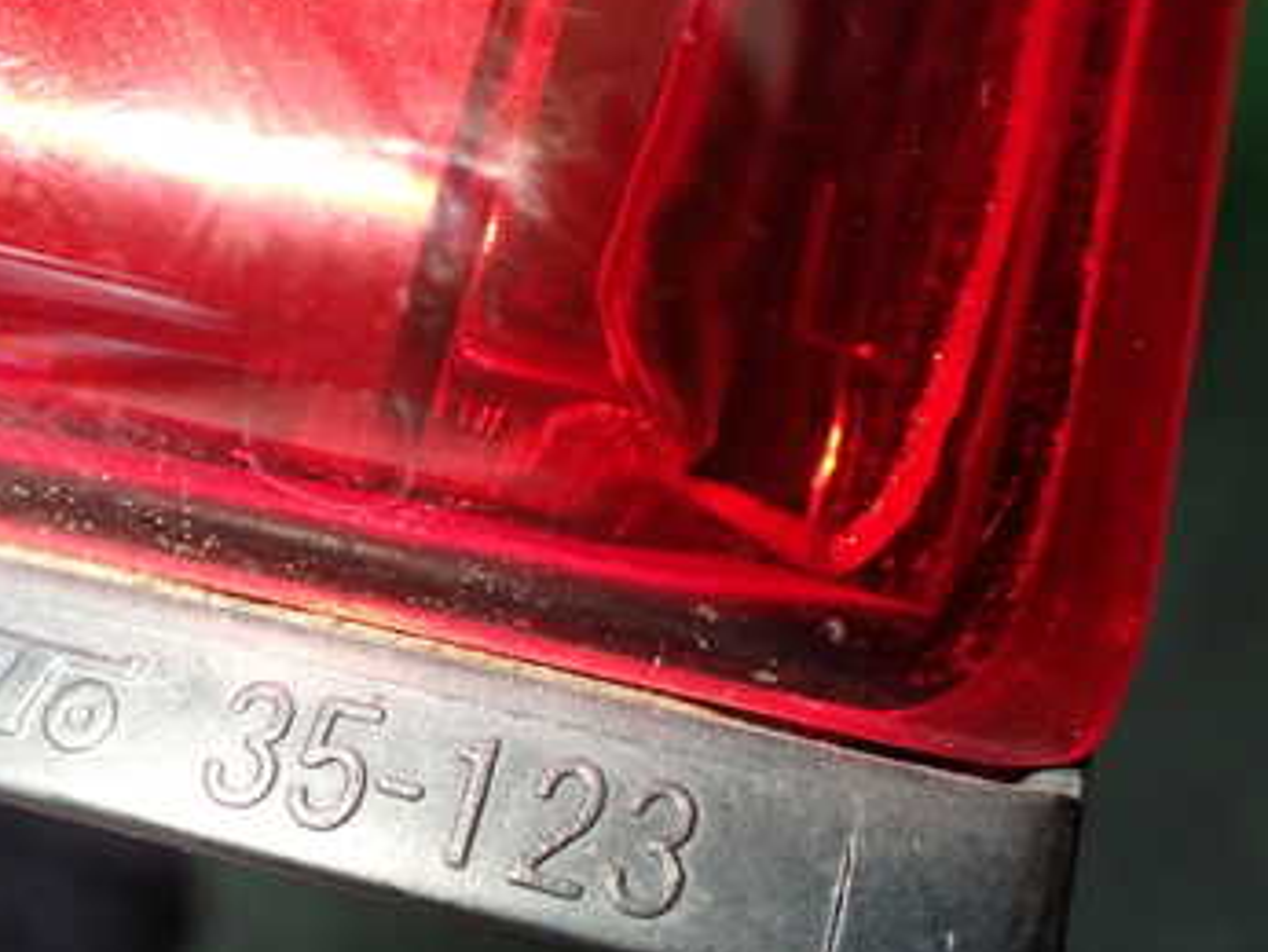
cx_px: 235
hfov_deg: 35.5
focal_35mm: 52
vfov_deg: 27.8
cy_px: 655
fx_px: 1906
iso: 800
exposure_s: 1/125
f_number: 2.3
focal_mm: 5.4
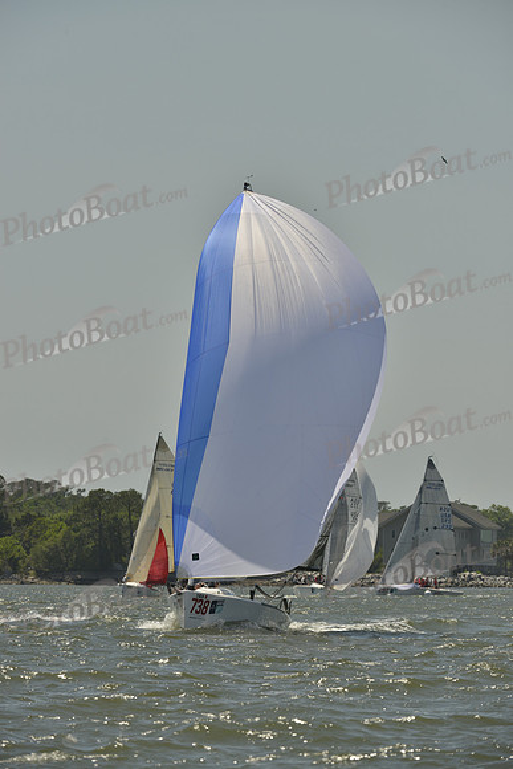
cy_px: 384
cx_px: 256
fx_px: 5767
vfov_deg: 7.6
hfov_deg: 5.1
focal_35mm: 270
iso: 280
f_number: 11
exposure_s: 1/1250
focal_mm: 270
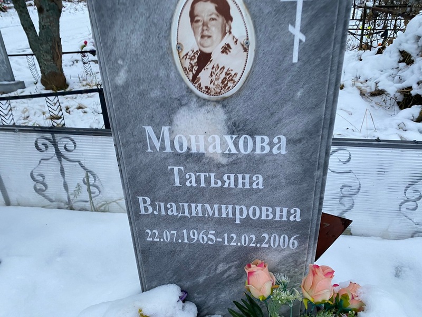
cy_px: 158
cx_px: 211
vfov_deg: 53.1
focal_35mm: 26
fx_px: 317
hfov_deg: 67.3
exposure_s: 1/69
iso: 125
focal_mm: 4.25
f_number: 1.8
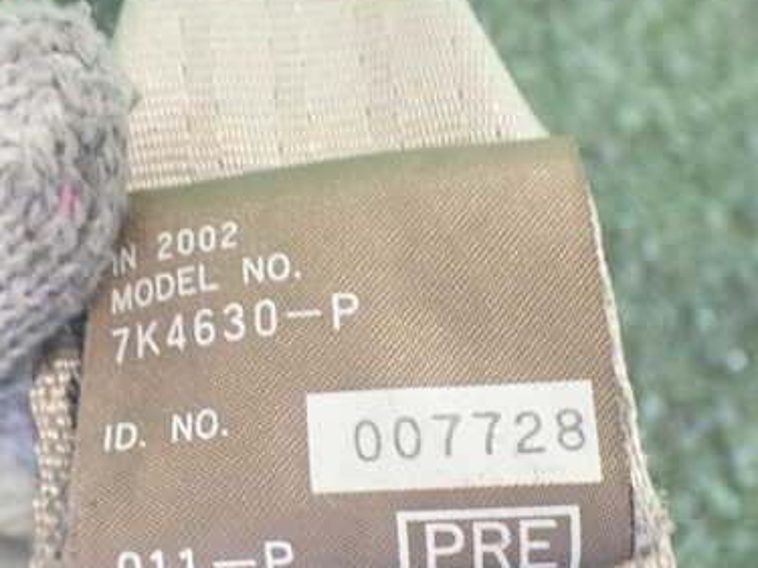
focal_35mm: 48
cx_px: 299
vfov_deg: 30.0
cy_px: 392
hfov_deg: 39.5
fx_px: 1051
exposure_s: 1/60
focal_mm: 5.4
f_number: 2.3
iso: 800
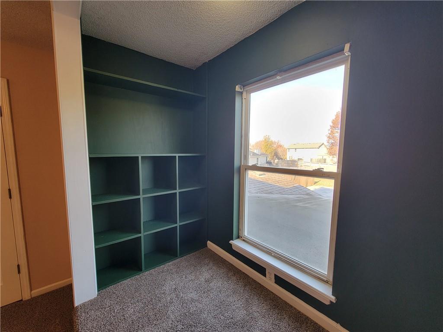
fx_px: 166
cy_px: 166
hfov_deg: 106.2
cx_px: 222
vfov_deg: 89.9
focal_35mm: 13
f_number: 2.2
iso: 100
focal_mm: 2.2
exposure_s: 1/60
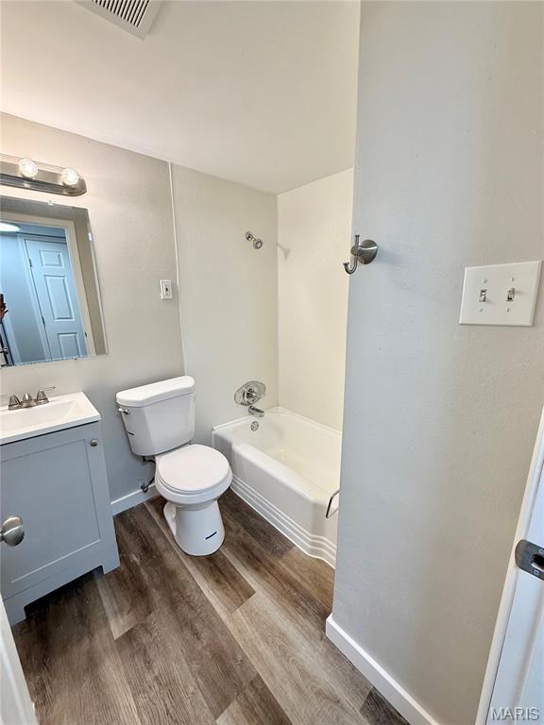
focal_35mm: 14
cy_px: 362
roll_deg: -1.1
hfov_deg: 85.7
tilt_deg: -10.7
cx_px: 272
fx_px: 293
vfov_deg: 102.1
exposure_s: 1/120
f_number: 2.2
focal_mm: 2.22
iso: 80
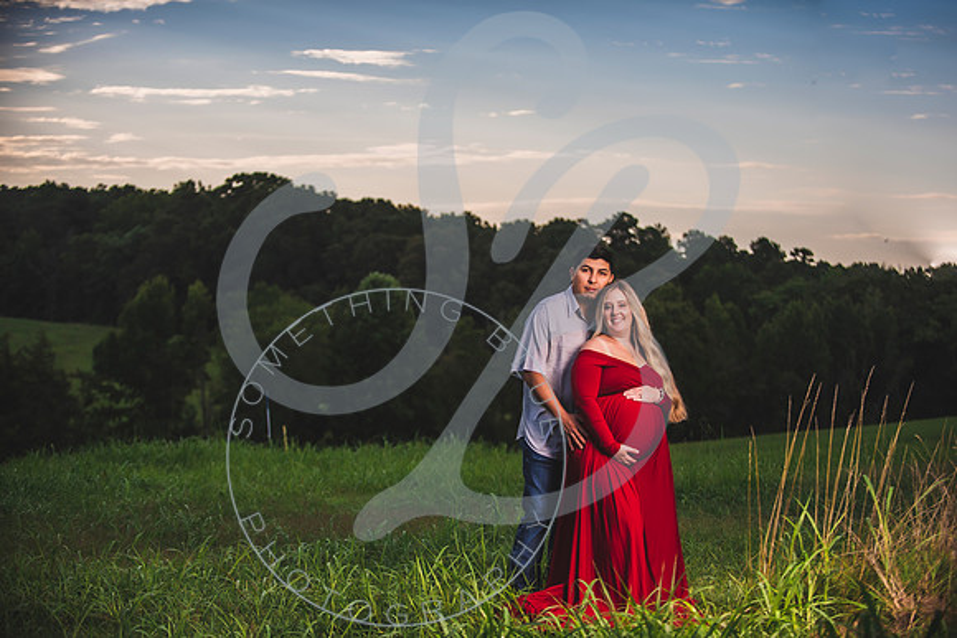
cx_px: 478
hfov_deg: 28.8
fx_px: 1861
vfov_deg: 19.5
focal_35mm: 70
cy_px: 319
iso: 200
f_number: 2.8
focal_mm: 70
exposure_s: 1/1000
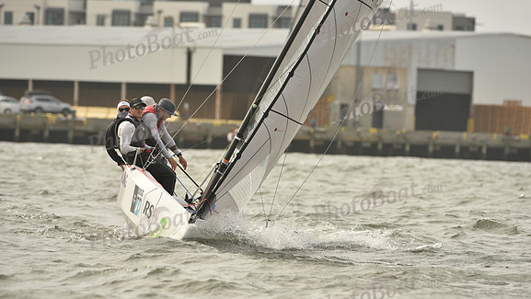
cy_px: 165
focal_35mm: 316
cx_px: 266
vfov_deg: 3.8
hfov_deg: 6.8
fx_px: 4451
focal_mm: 300
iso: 320
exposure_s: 1/1250
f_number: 6.3
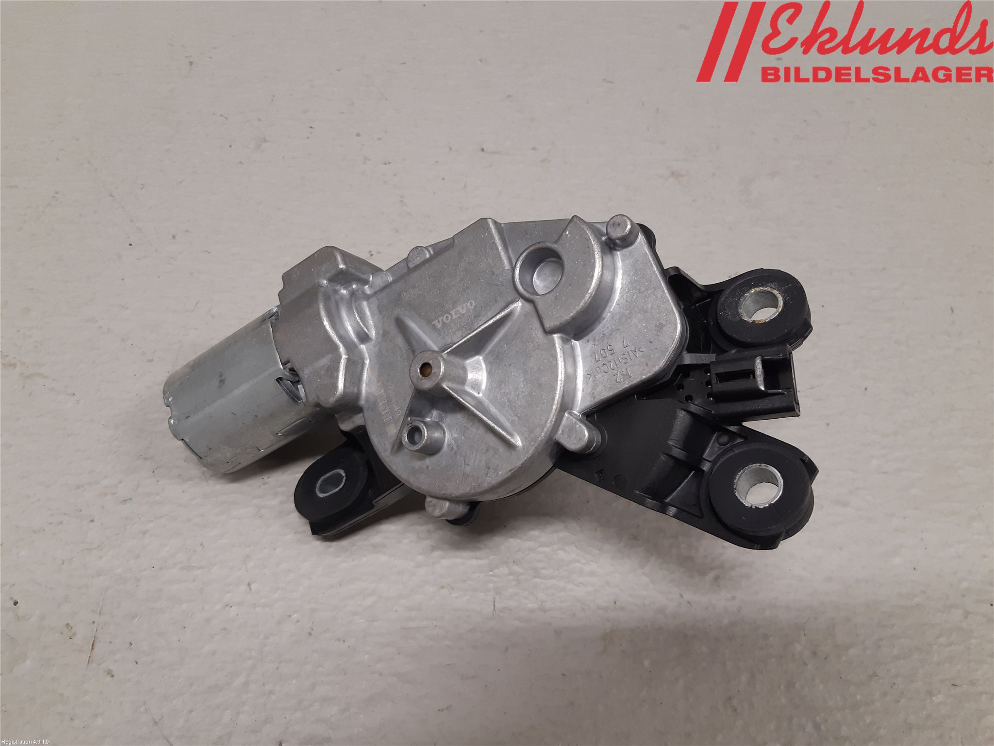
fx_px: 747
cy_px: 373
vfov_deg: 53.1
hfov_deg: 67.3
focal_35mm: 26
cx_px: 497
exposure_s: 1/50
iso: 125
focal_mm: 3.93
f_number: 1.7
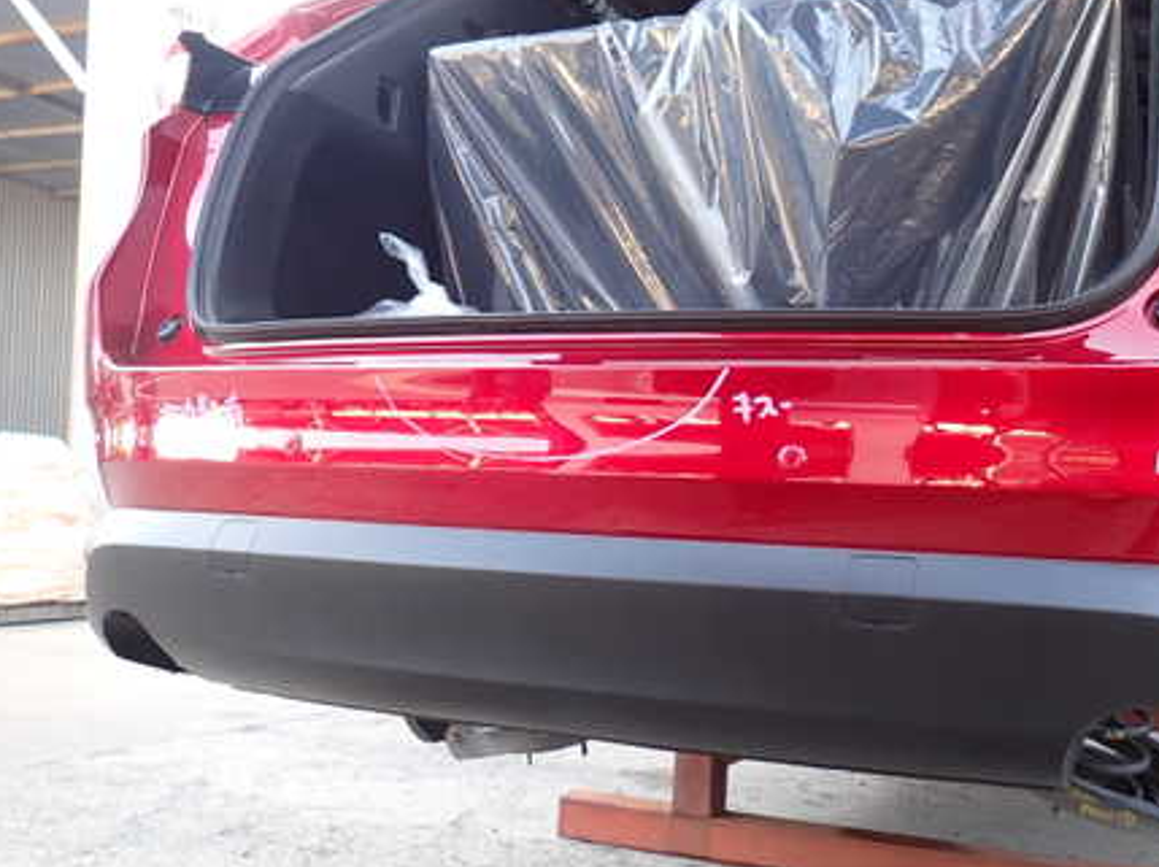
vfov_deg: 40.6
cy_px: 486
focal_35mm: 35
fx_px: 1171
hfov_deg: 51.9
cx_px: 754
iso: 100
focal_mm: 4.5
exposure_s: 1/60
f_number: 2
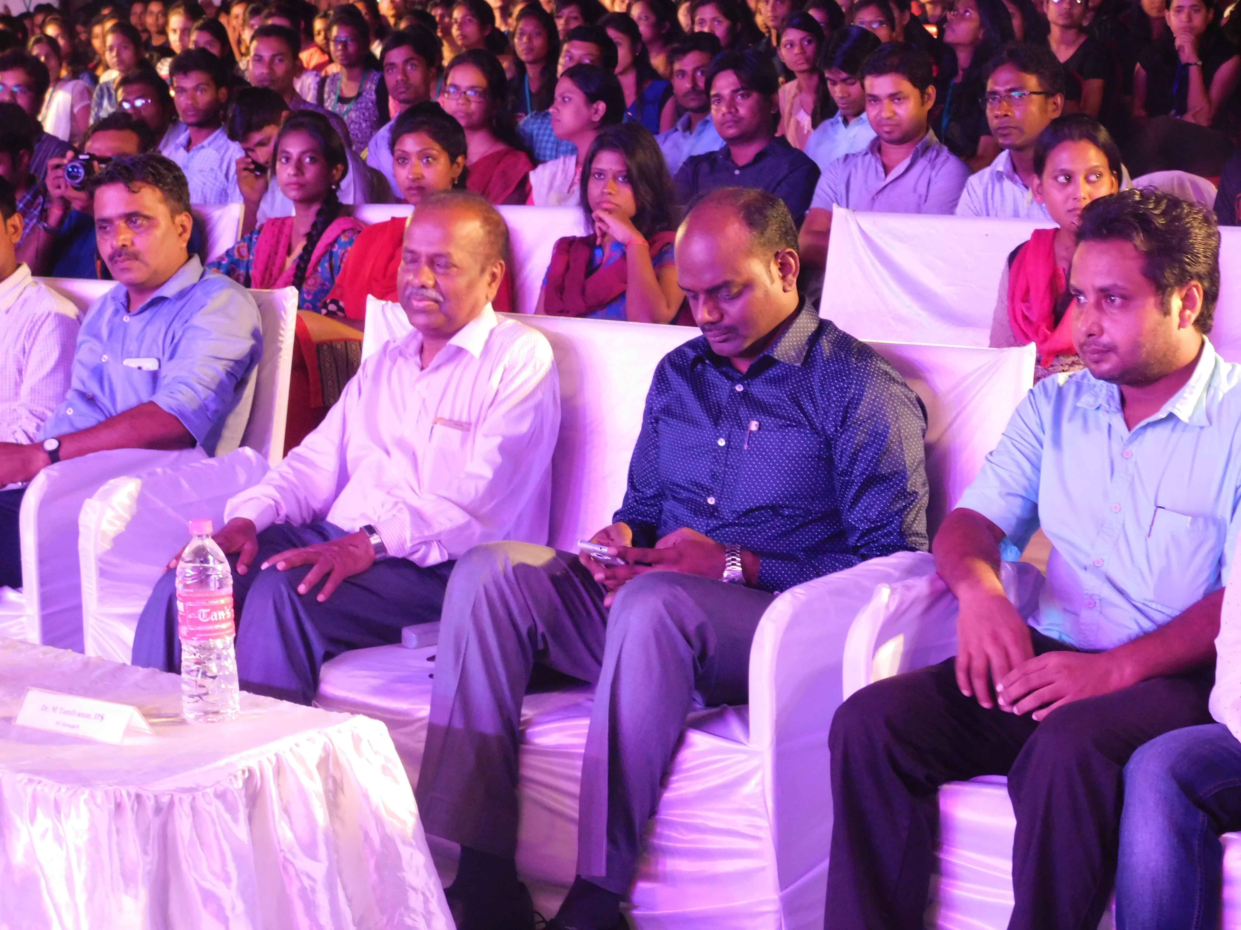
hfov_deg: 24.4
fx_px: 2868
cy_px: 465
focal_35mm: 80
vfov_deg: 18.4
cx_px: 620
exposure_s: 1/8
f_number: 4.4
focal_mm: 14.2
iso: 560
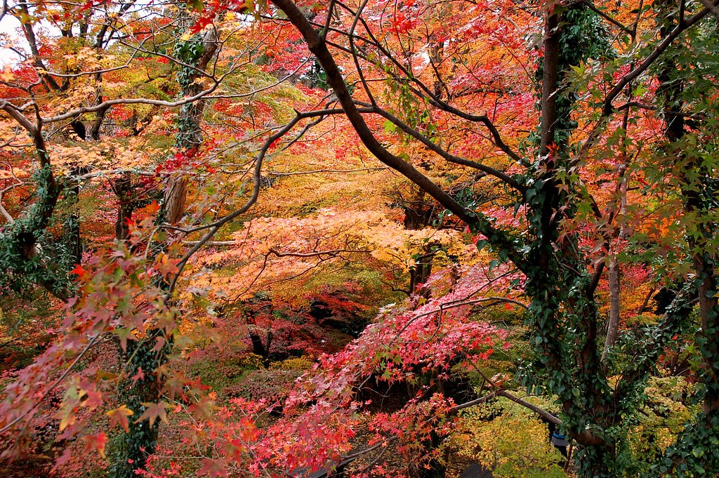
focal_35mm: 33
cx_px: 360
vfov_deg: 39.9
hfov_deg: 57.3
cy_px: 239
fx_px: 659
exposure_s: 1/125
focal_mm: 22
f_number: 5.6
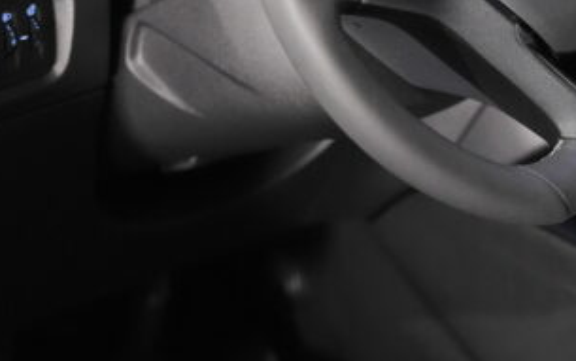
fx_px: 1963
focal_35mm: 125
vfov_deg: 10.3
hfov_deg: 16.4
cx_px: 557
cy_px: -75
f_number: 2.8
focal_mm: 47
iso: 8000
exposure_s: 1/160
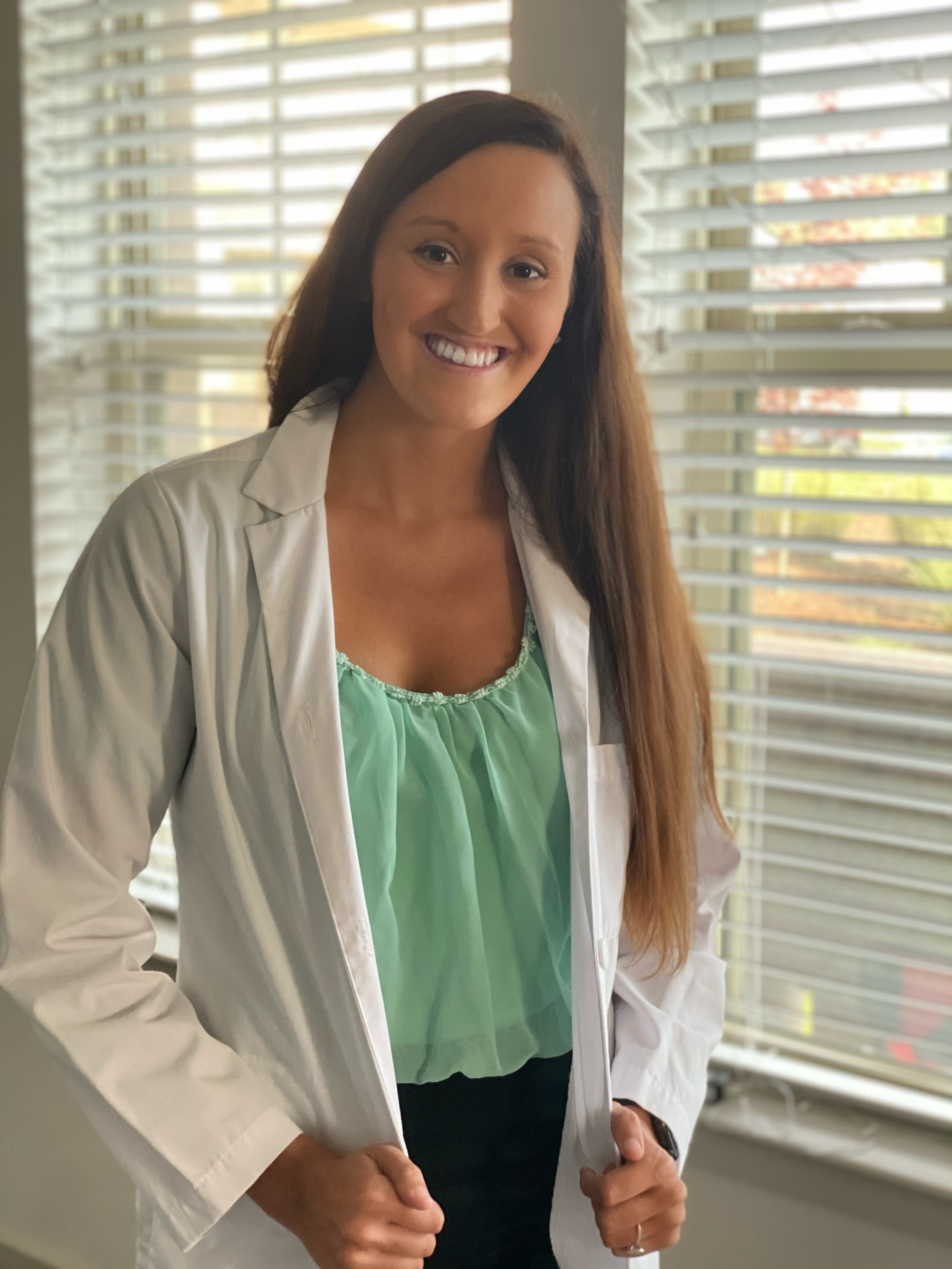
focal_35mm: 52
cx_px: 476
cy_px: 634
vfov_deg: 36.8
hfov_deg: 28.0
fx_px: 1907
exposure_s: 1/122
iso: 200
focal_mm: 6
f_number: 2
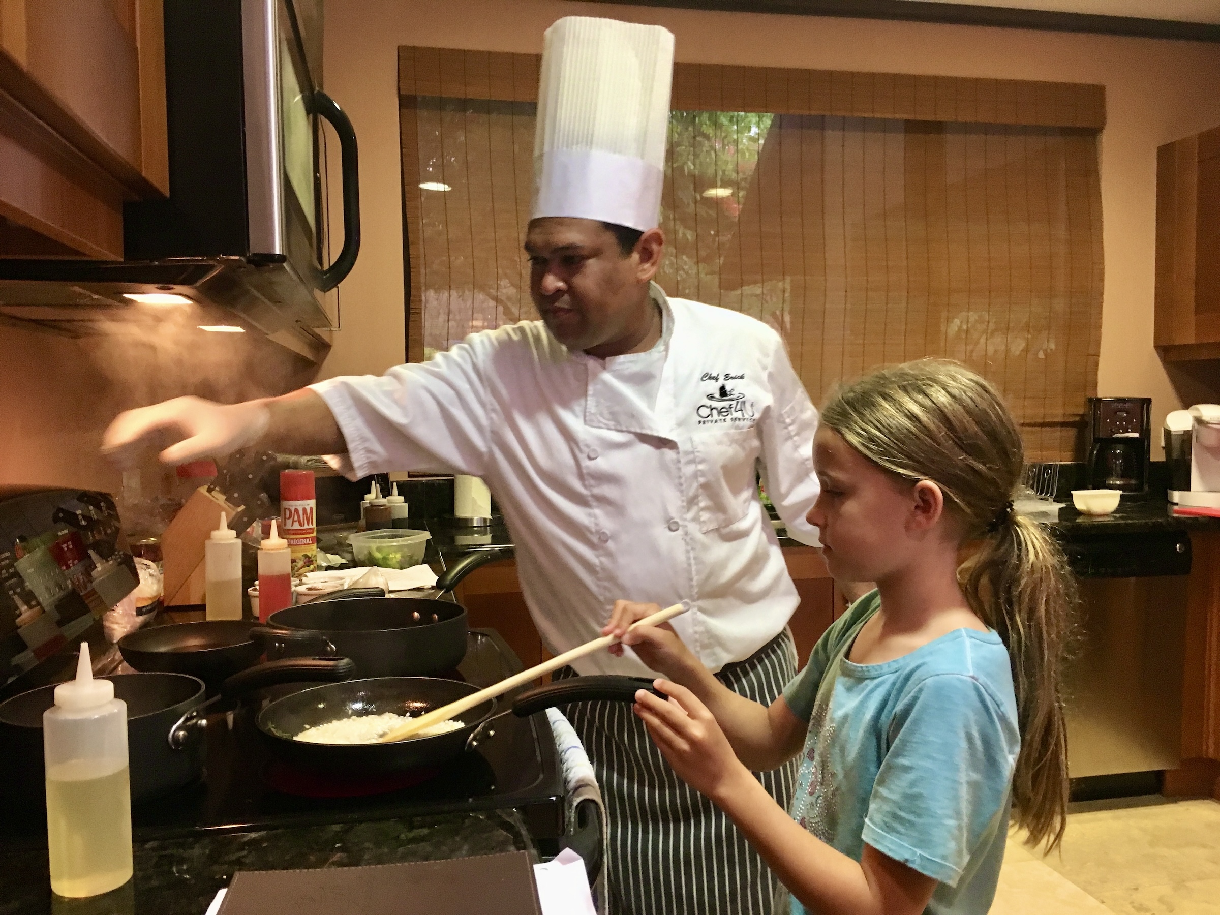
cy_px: 458
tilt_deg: -3.0
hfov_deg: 61.7
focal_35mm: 29
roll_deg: +0.6
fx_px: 1022
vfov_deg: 48.2
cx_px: 610
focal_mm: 4.15
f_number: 2.2
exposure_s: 1/24
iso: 200
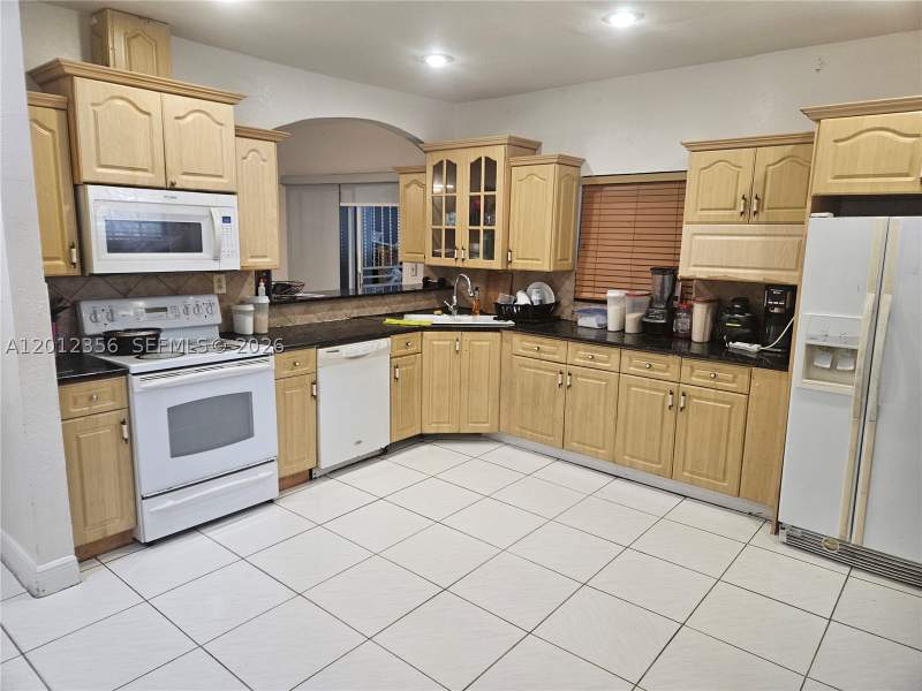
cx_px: 461
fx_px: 613
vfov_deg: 58.9
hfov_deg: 73.9
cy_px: 346
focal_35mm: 23
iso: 320
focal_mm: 5.4
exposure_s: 1/120
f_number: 1.8
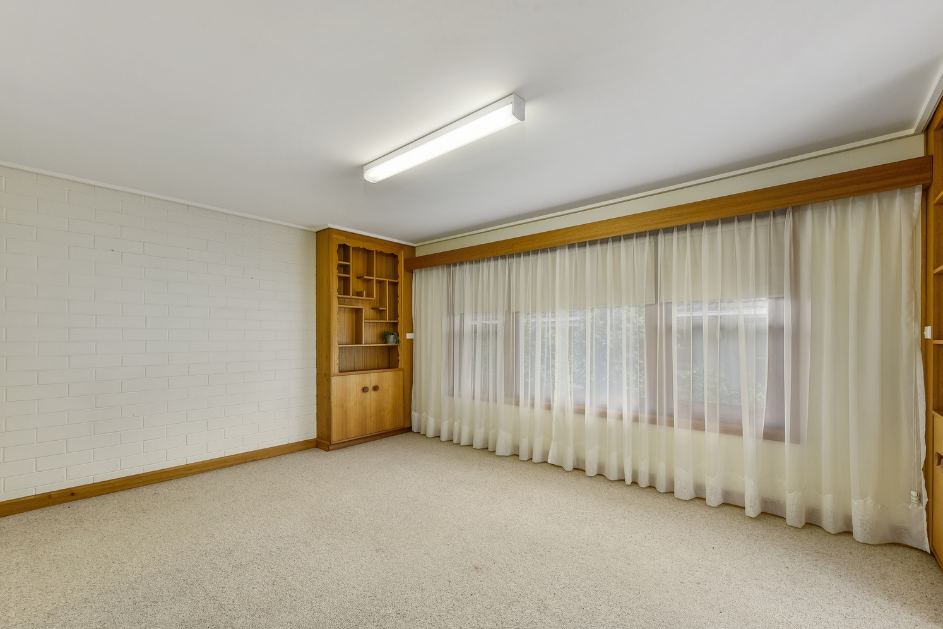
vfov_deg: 77.3
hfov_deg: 100.4
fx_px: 393
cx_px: 458
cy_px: 330
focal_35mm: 15
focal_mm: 14
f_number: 11
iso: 125
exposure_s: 1/8
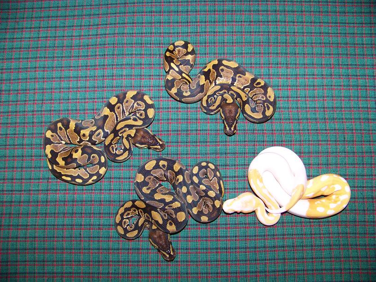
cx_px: 188
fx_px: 391
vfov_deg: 39.7
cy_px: 141
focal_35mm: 36
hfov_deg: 51.4
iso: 67
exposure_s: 1/30
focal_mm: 5.85
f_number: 2.8
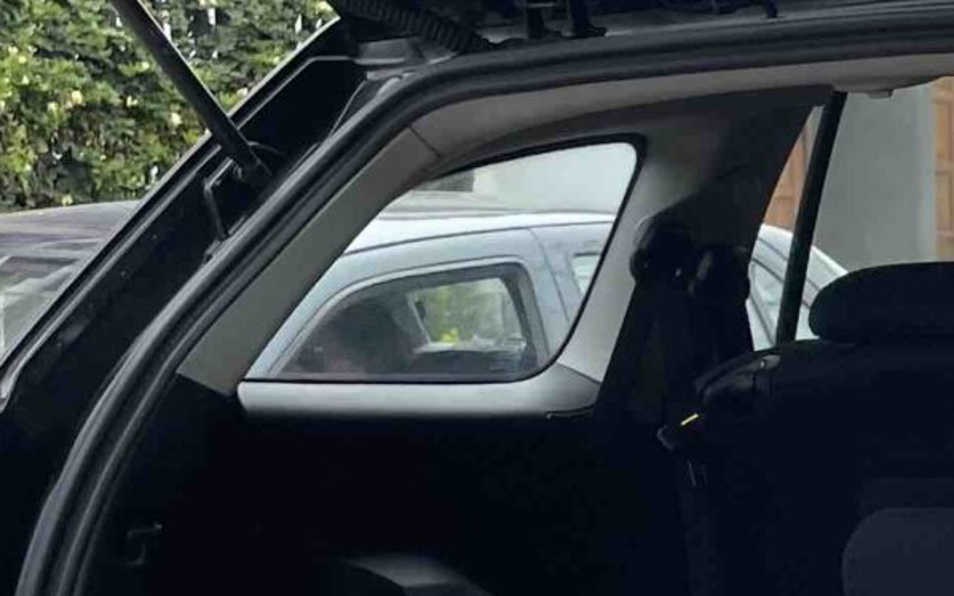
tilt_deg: -9.0
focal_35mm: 118
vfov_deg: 11.0
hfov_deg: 16.3
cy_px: 637
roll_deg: -0.9
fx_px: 3069
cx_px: 1397
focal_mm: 4.2
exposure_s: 1/1335
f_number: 1.6
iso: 32
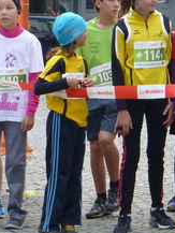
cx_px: 210
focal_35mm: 228
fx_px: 1535
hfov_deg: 6.5
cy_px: 27
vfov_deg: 8.6
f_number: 4.9
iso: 400
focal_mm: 11.7
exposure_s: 1/160
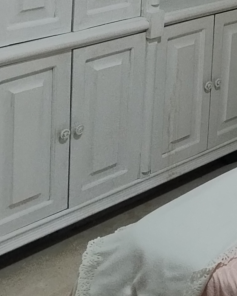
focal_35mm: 103
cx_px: 498
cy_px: -53
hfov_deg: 12.8
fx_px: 903
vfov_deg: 17.8
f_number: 1.8
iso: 744
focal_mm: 5.56
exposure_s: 1/60
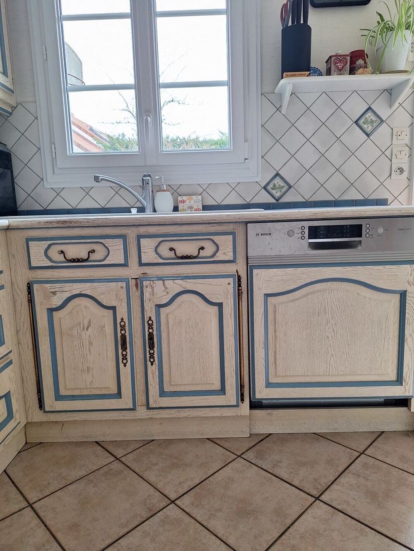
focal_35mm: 23
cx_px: 207
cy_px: 276
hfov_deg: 58.9
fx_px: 367
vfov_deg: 73.9
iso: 80
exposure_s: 1/40
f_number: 1.8
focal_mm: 5.54
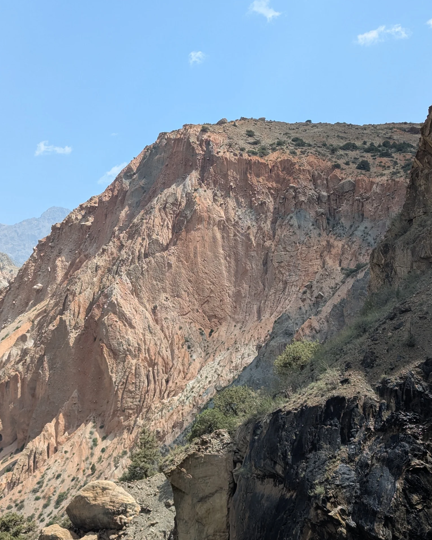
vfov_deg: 30.0
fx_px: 1007
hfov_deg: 24.2
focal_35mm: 63
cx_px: 188
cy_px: 272
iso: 47
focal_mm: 6.81
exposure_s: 1/1381
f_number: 1.85
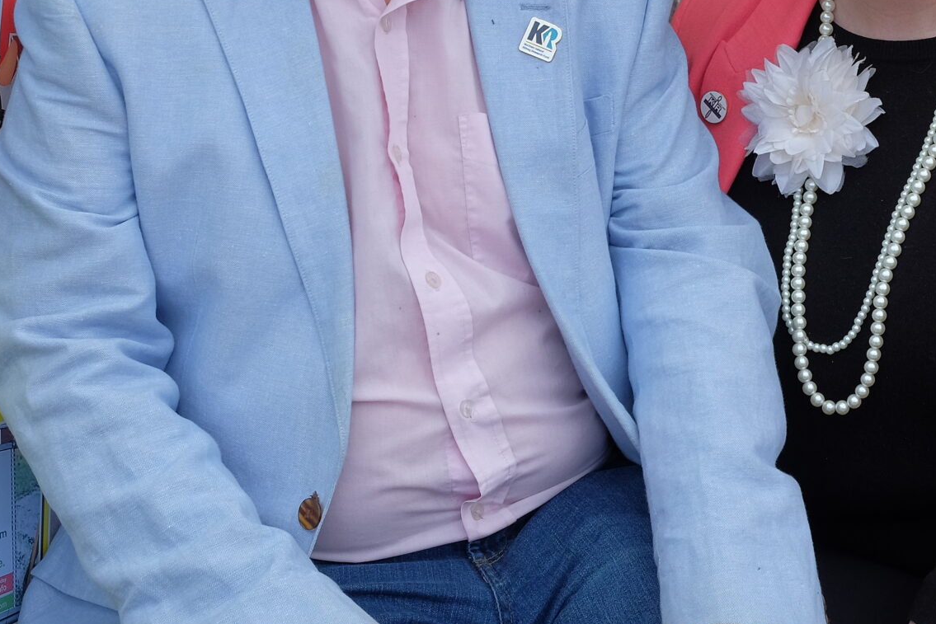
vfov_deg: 13.8
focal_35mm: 97
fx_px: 2522
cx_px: 656
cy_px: -72
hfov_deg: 20.9
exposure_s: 1/420
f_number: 5.6
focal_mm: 28.9
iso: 400
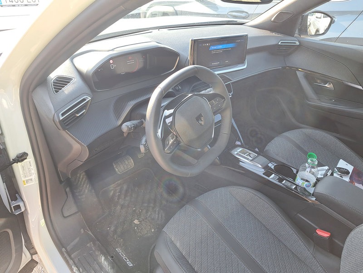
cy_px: 136
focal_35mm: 24
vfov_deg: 56.8
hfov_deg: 71.6
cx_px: 182
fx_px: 252
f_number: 1.8
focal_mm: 5.23
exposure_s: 1/100
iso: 50
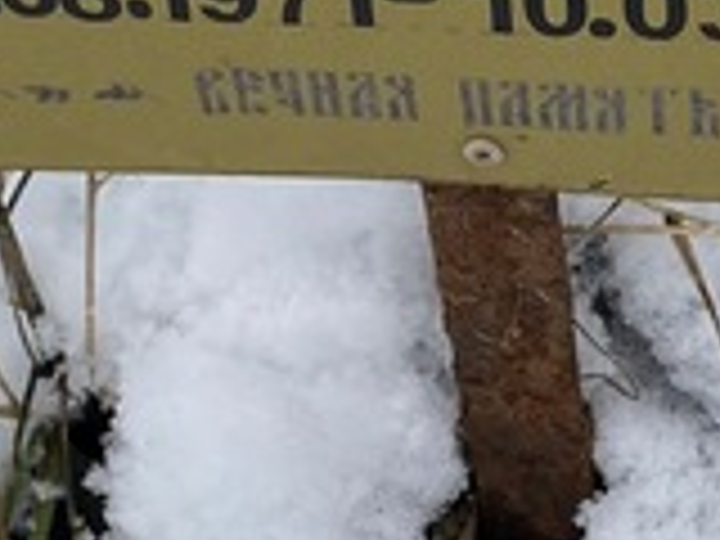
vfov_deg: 11.4
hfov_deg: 15.1
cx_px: 544
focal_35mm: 130
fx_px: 2704
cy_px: 216
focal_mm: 4.25
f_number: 1.8
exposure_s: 1/376
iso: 32
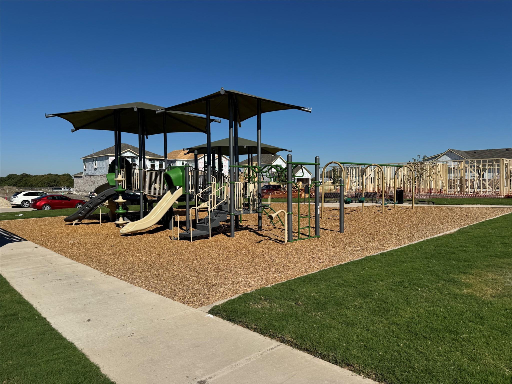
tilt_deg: -1.9
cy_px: 192
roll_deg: -0.1
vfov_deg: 56.8
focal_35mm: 24
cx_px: 256
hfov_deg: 71.6
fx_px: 355
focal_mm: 6.76
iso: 80
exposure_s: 1/9009
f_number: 1.78
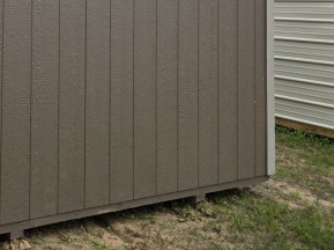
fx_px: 491
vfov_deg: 26.6
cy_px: -12
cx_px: -22
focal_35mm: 51
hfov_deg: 33.4
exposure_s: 1/2333
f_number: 1.7
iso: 80
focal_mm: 6.3
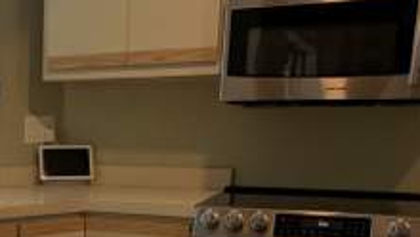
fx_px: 635
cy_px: 237
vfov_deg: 20.4
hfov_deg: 32.5
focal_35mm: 57
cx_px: -32
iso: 25
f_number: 1.7
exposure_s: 1/2160
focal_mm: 4.53
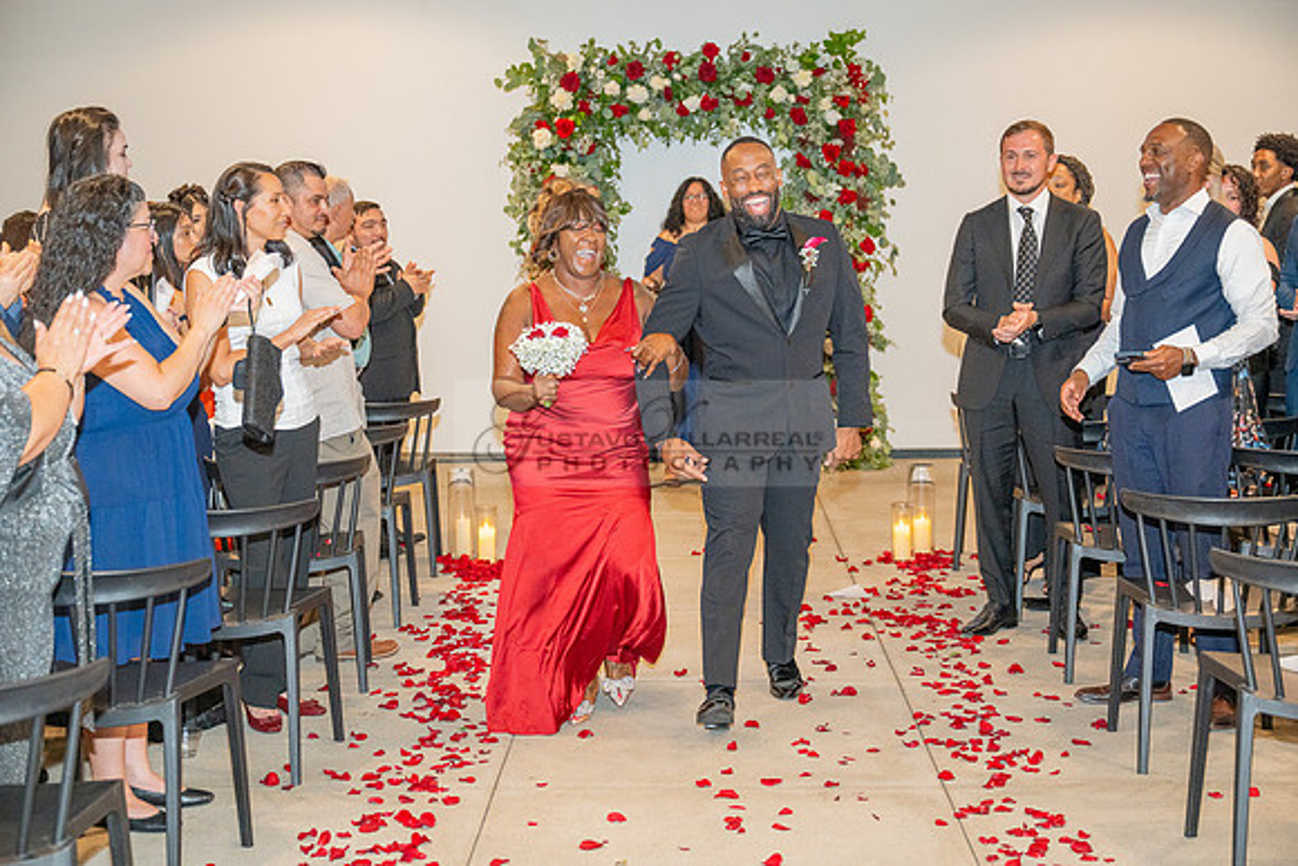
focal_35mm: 53
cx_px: 649
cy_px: 433
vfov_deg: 25.5
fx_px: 1911
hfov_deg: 37.5
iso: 1250
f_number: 3.5
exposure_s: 1/200
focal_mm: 53
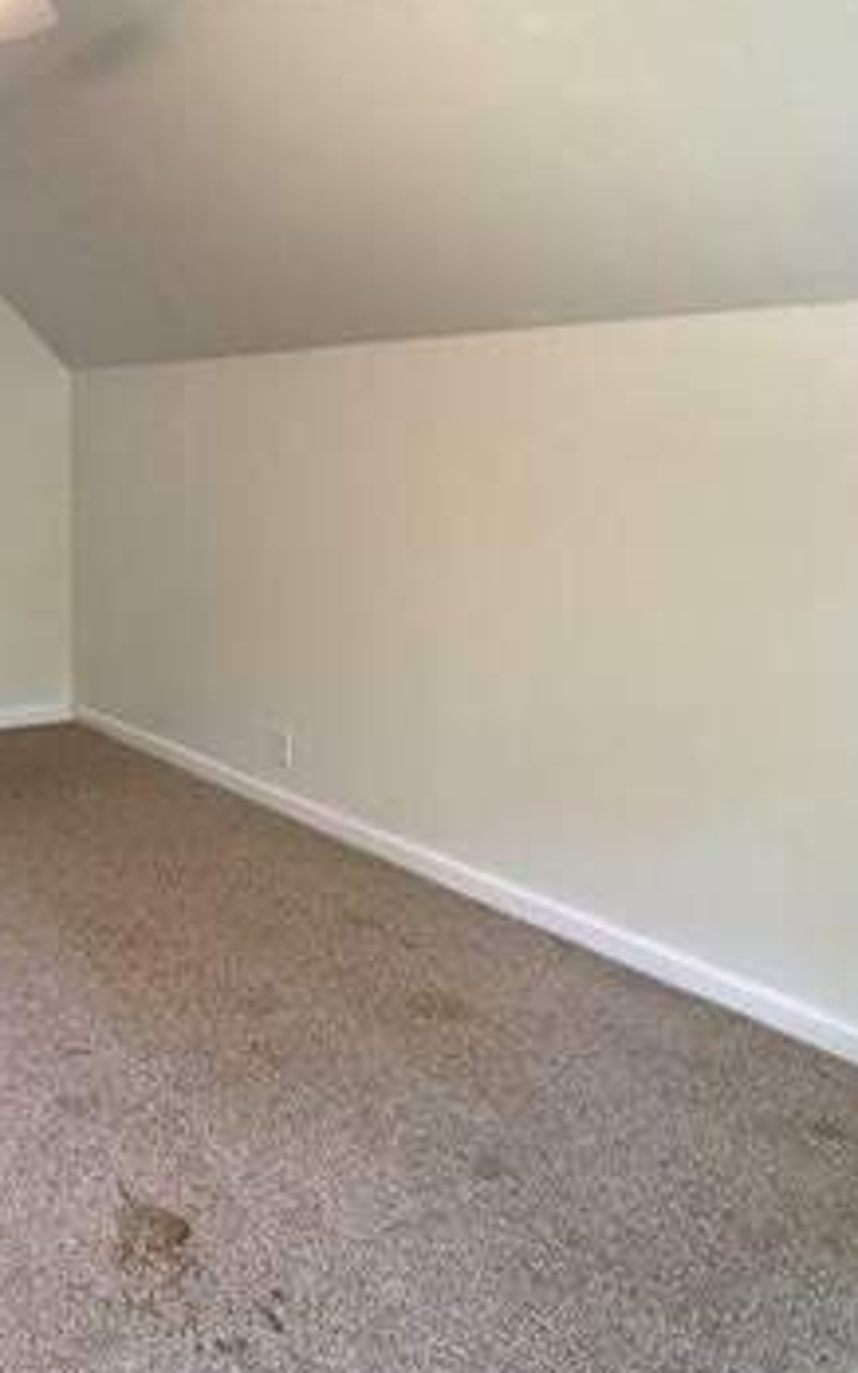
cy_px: 688
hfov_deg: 33.6
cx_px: 28
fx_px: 1310
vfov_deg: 55.3
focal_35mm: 35
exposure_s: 1/60
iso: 400
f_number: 1.78
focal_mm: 6.76
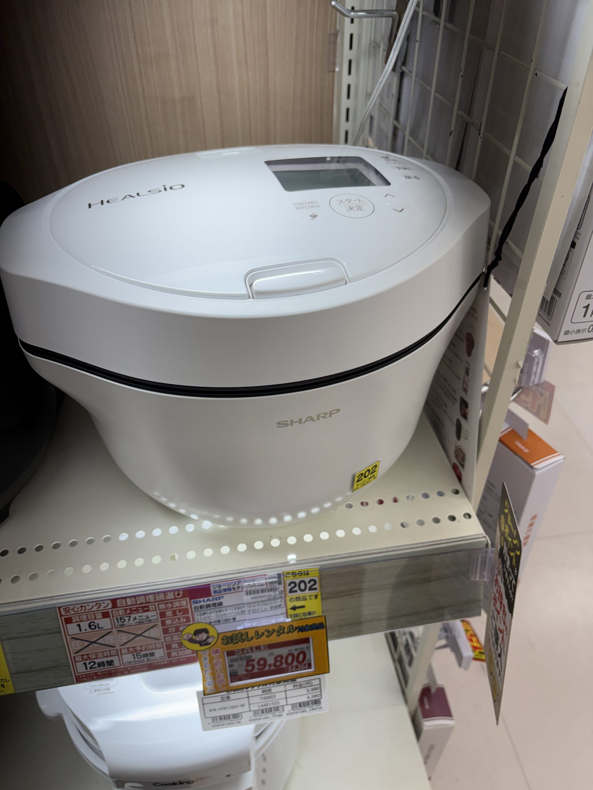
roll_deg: +1.2
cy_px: 395
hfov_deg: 53.1
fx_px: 594
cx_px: 296
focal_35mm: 26
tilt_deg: -40.4
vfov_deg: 67.3
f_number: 1.6
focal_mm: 5.96
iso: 64
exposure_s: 1/317
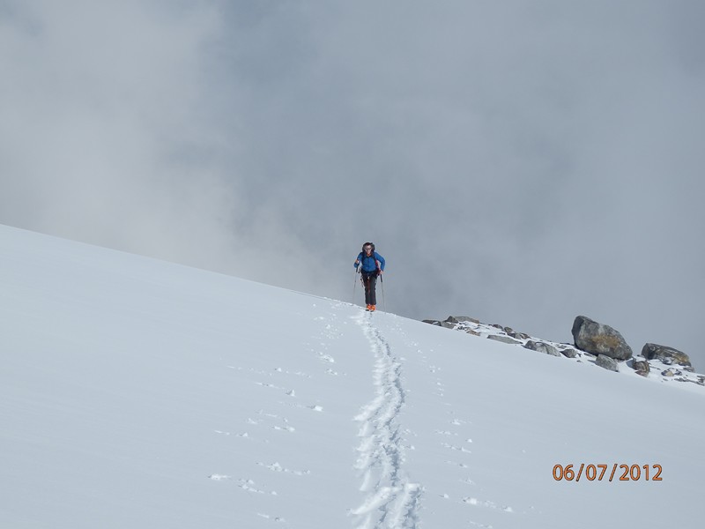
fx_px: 1976
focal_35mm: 97
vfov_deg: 15.2
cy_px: 264
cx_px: 352
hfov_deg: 20.2
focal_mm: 17.3
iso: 80
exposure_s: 1/200
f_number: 13.9
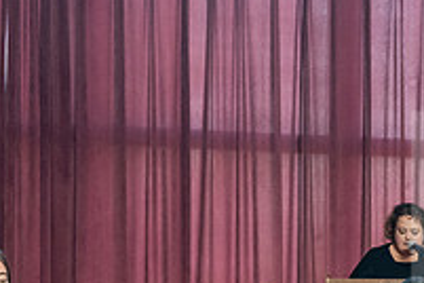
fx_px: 1496
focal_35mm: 127
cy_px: 366
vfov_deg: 10.6
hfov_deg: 16.0
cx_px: 348
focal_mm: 44
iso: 1600
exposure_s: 1/200
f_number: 4
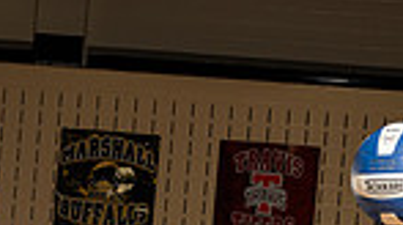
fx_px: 960
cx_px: 222
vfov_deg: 11.1
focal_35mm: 90
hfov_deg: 23.7
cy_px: 546
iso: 500
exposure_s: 1/250
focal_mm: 28
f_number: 8
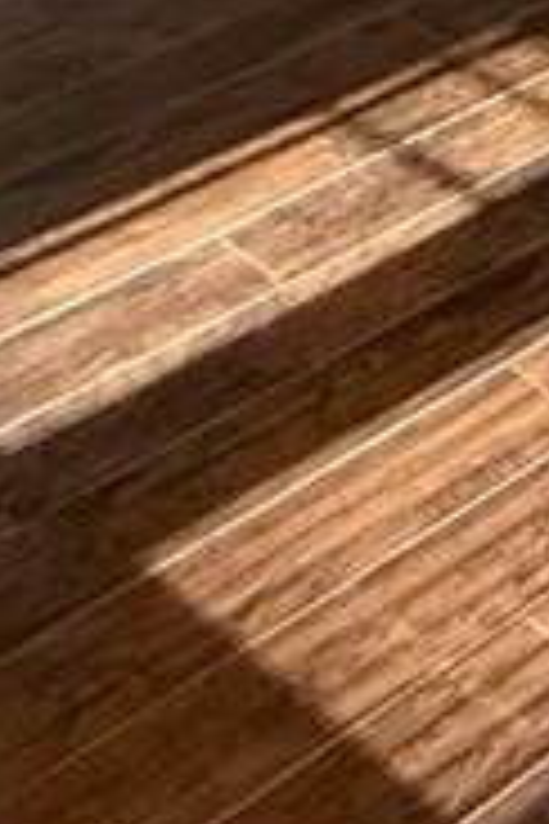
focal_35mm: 102
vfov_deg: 15.3
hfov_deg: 12.1
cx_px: 1066
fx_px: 2333
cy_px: -914
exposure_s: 1/99
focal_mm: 2.22
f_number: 2.2
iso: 250
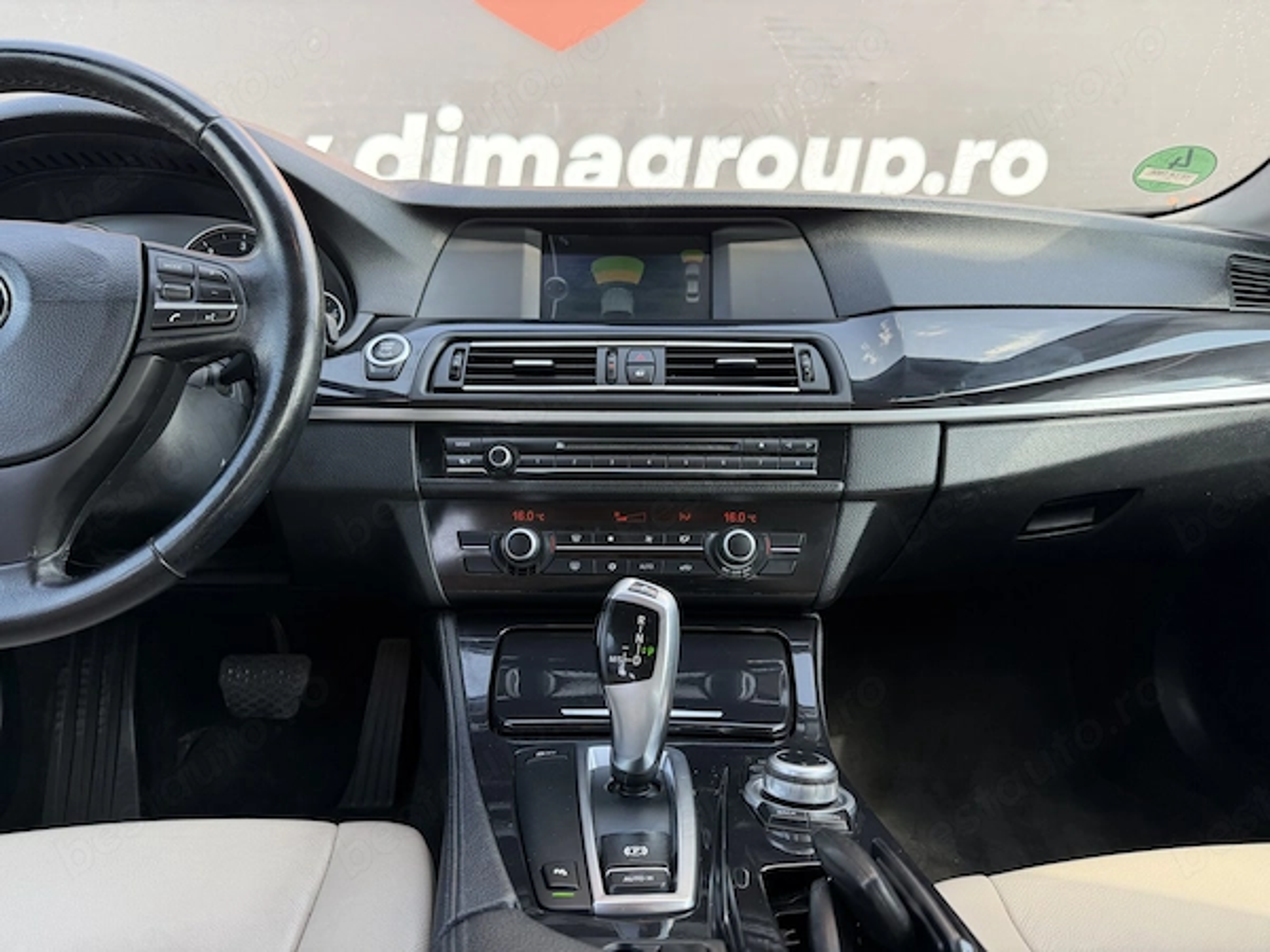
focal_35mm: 24
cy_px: 476
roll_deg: +1.3
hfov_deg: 71.6
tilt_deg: -10.3
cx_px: 635
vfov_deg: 56.8
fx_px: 881
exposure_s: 1/183
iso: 80
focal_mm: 6.76
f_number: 1.78
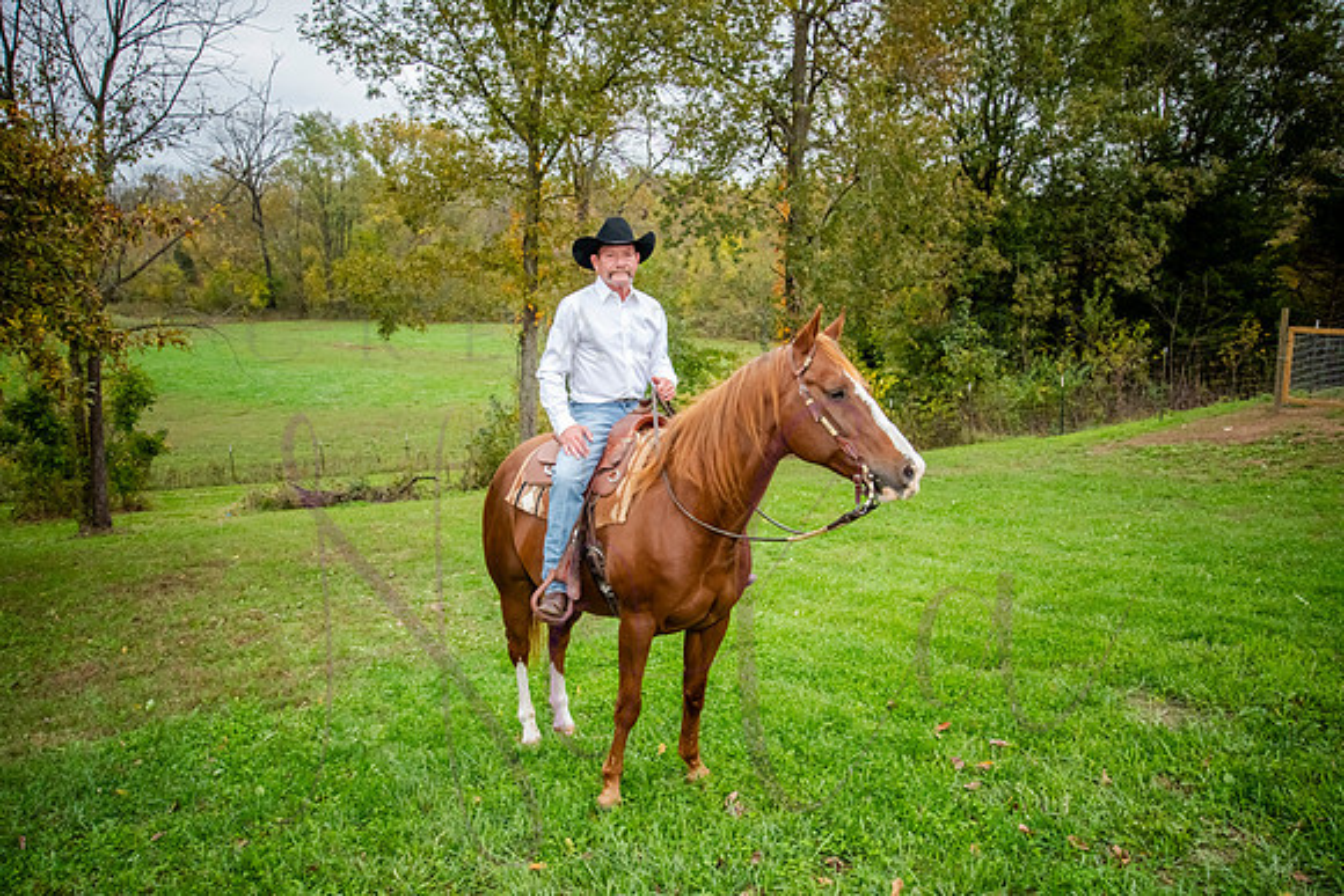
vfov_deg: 45.0
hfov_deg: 63.6
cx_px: 672
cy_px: 448
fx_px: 1083
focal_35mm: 29
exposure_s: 1/400
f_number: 7.1
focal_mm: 29
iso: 1250
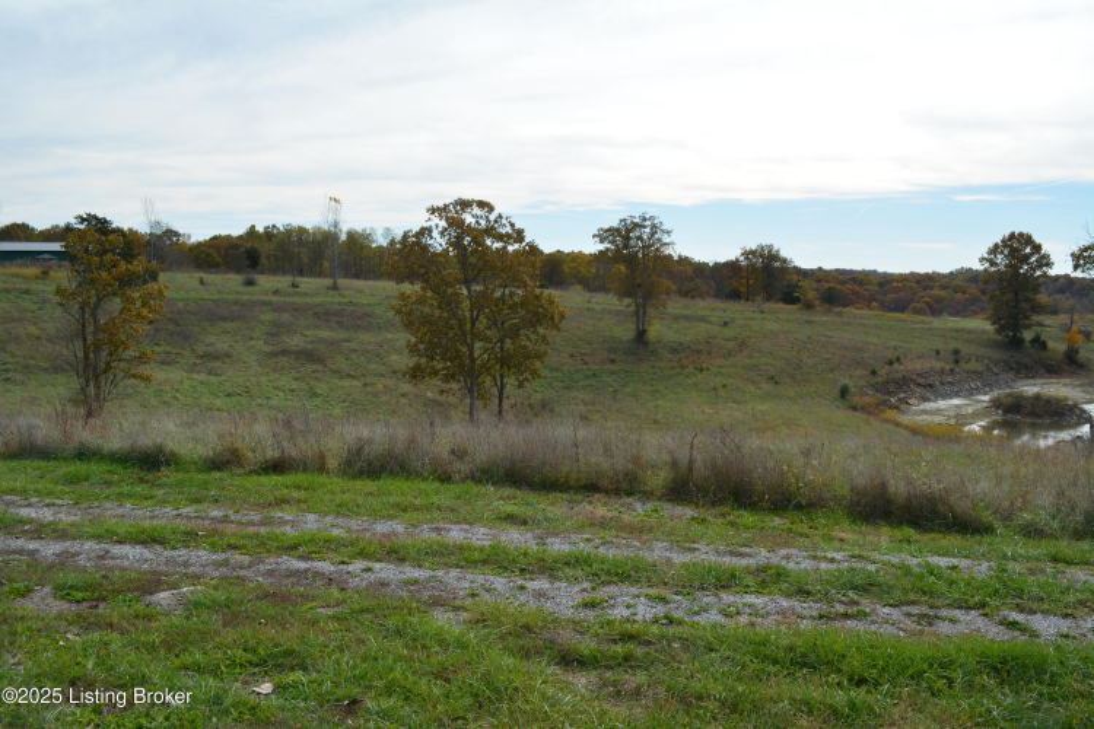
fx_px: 912
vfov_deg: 43.6
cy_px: 364
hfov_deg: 61.9
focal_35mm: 30
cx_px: 547
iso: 110
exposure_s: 1/250
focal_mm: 20
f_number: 8
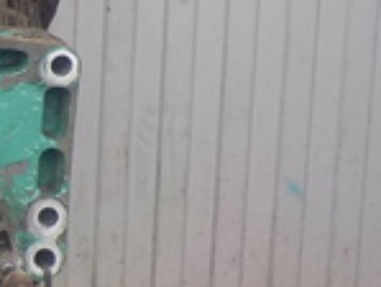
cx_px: -284
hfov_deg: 13.8
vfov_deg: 11.5
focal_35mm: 129
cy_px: 59
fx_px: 1421
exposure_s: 1/30
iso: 140
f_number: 3.3
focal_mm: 4.1
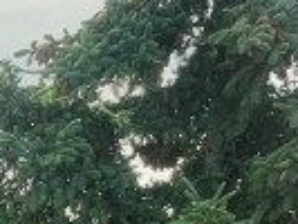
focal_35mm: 185
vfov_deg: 7.1
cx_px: -729
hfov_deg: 8.2
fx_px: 1594
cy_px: 685
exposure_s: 1/3200
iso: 400
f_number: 2.8
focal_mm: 12.29
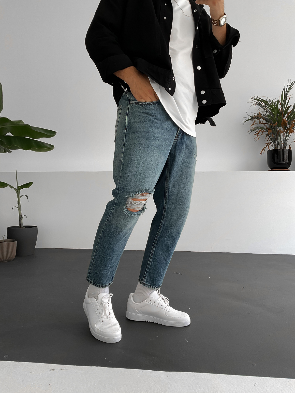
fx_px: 330
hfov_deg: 48.2
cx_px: 148
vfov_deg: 61.7
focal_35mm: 29
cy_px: 196
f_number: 1.8
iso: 50
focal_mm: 3
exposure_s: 1/120
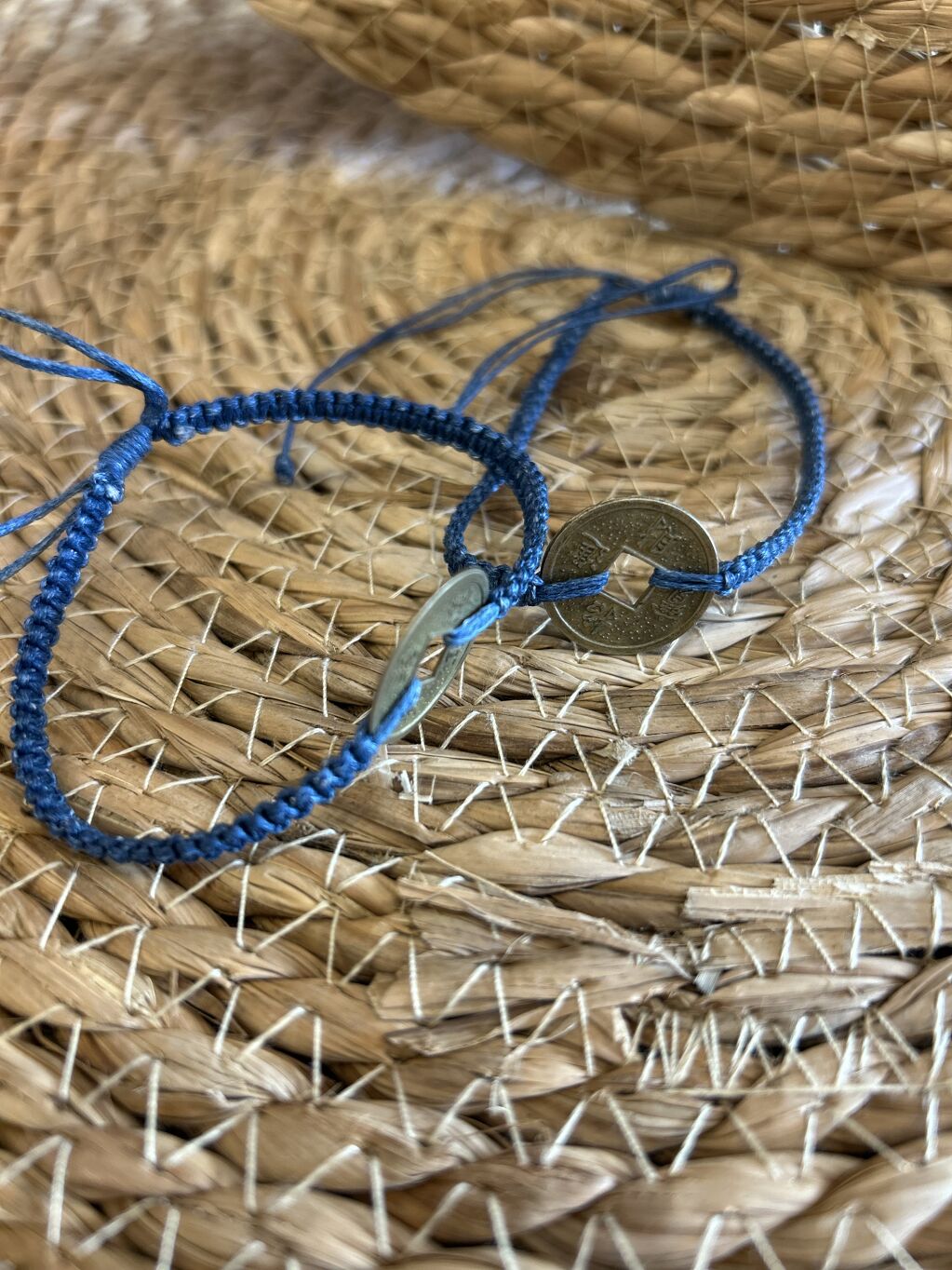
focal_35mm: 26
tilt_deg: -48.1
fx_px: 953
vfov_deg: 67.3
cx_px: 476
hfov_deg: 53.1
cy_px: 635
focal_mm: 5.7
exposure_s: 1/50
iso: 80
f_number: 1.5
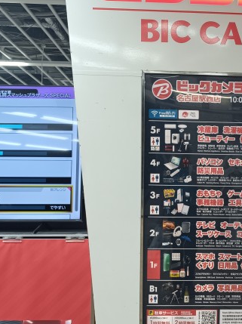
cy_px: 185
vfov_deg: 43.8
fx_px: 401
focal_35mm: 43
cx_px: 209
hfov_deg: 32.2
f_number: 1.65
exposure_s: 1/100
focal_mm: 6.14
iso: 317
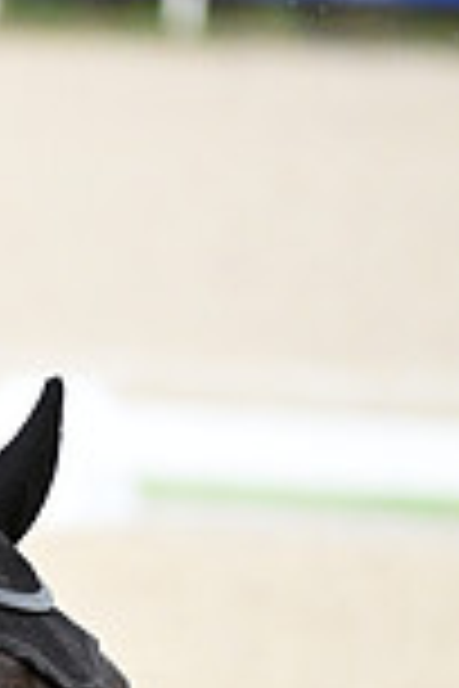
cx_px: -580
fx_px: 18913
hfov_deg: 1.4
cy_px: 578
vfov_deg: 2.1
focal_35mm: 989
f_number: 4.5
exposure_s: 1/1250
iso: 4500
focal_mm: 260
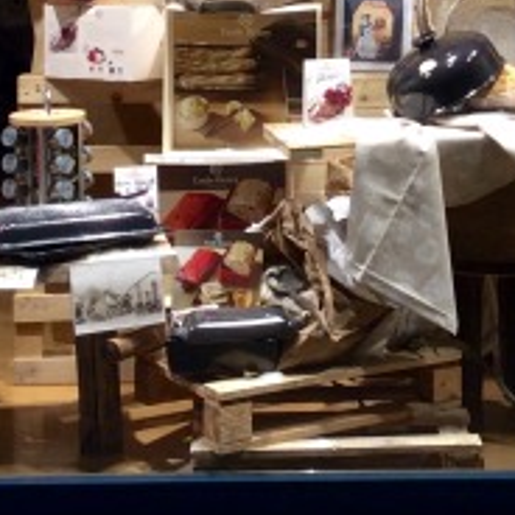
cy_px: 3
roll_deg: +1.0
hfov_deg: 17.7
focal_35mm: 98
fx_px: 1650
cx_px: 372
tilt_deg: -4.0
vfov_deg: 17.3
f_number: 2.4
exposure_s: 1/25
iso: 50
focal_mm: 3.3
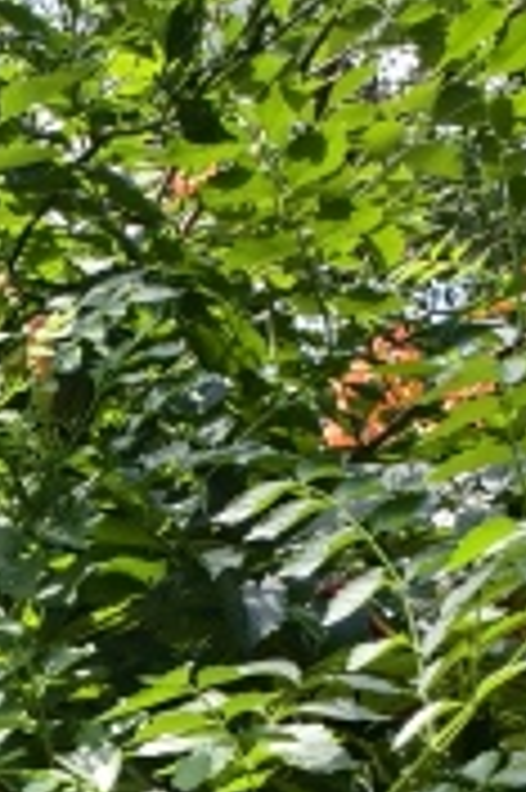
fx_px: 3184
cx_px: -522
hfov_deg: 8.9
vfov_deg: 11.1
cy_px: 2072
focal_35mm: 145
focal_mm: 5.6
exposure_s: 1/1332
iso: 72
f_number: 1.57
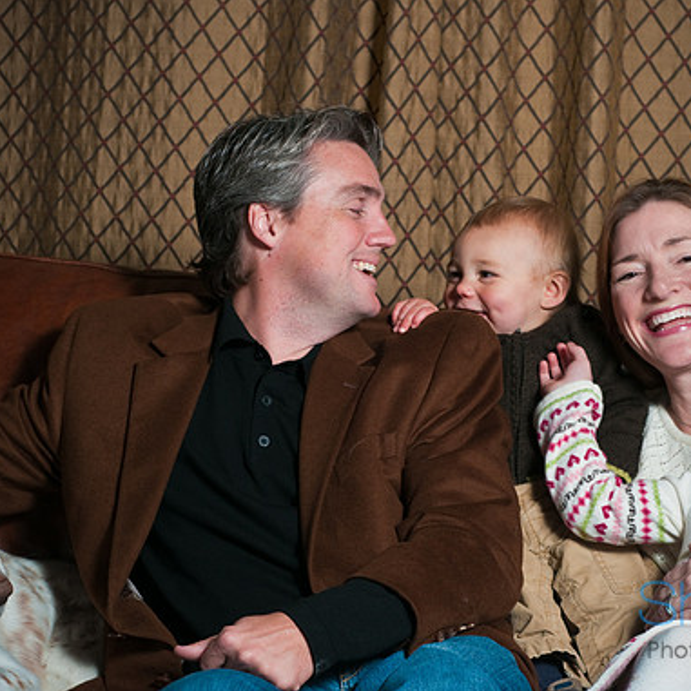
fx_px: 2191
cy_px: 347
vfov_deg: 17.9
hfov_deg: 17.9
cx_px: 403
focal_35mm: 97
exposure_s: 1/160
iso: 100
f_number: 5
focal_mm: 50
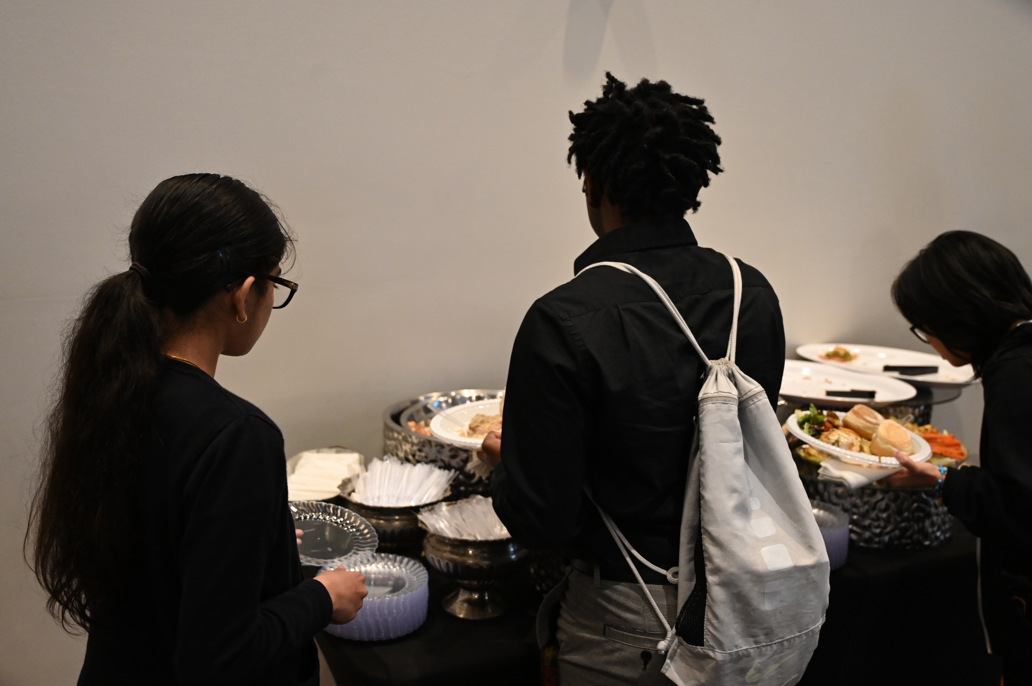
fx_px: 1060
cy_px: 343
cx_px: 516
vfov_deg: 35.9
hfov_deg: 51.9
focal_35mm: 37
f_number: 4
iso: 3200
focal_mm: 37
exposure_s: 1/80
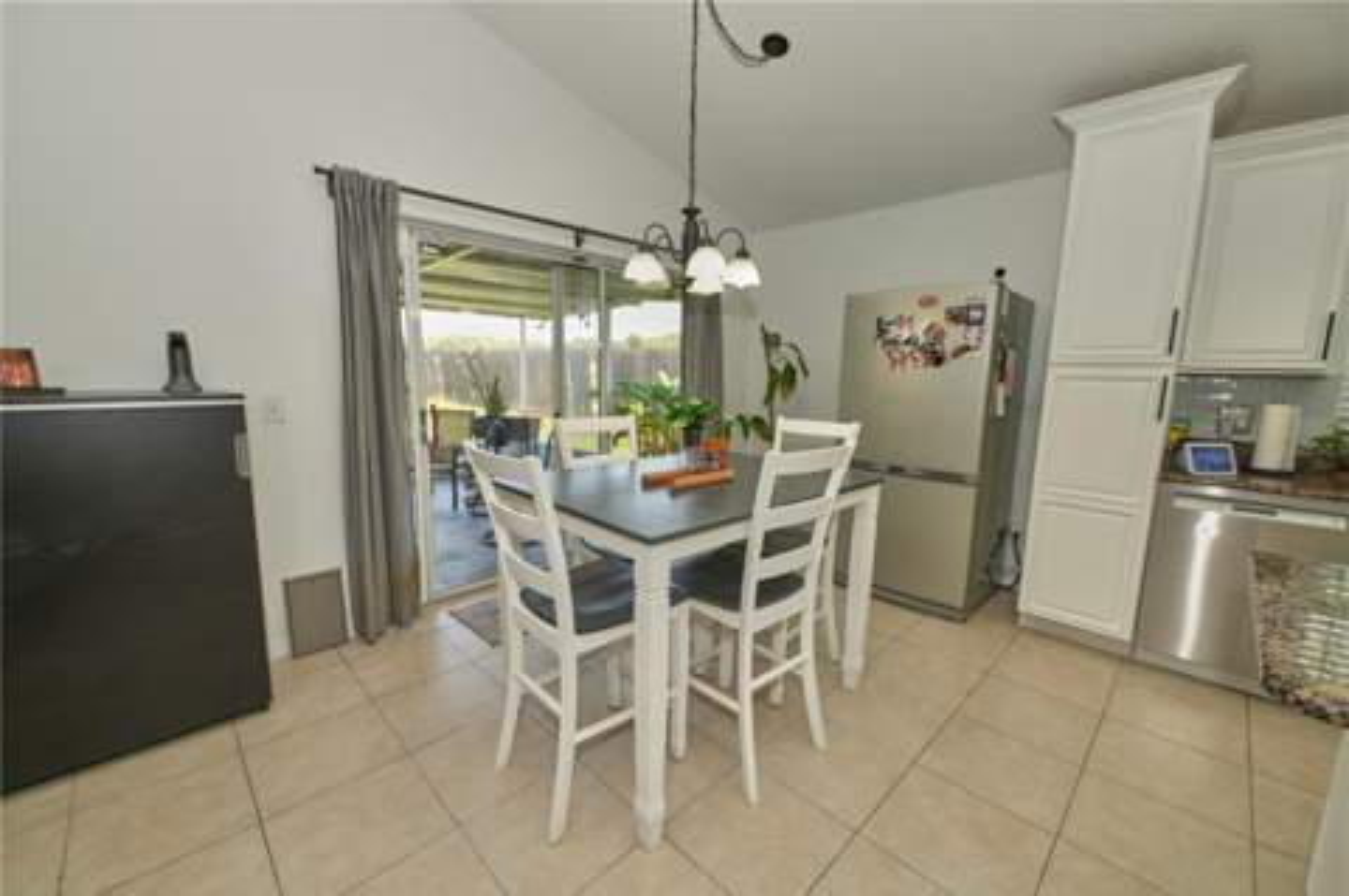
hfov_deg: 104.3
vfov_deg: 81.1
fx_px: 524
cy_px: 448
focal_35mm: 14
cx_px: 674
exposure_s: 1/200
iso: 400
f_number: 4
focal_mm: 14
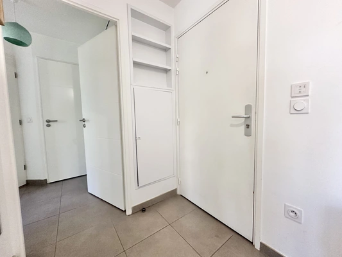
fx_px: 138
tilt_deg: -3.7
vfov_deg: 85.7
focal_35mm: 14
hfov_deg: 102.1
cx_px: 171
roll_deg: +0.6
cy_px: 128
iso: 320
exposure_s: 1/100
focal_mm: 2.22
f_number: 2.2
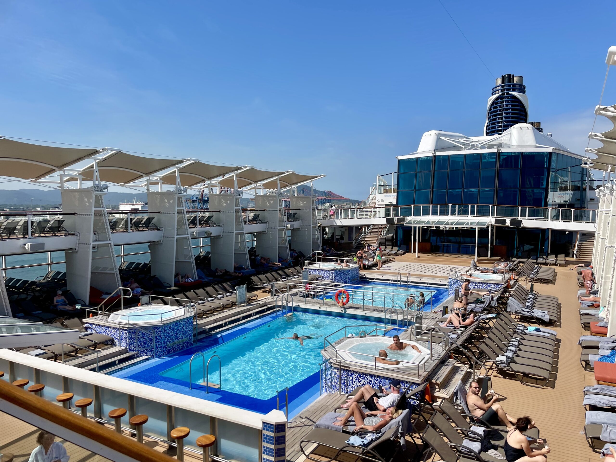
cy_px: 231
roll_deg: -0.8
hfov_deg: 67.3
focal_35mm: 26
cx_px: 308
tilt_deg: -3.0
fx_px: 463
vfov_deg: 53.1
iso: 32
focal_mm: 4.2
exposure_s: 1/5051
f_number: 1.6
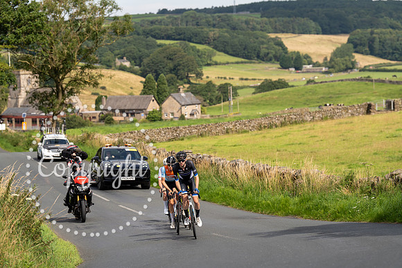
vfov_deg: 11.0
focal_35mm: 125
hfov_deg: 16.4
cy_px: 134
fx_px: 1396
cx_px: 201
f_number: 4
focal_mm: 125
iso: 100
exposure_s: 1/800
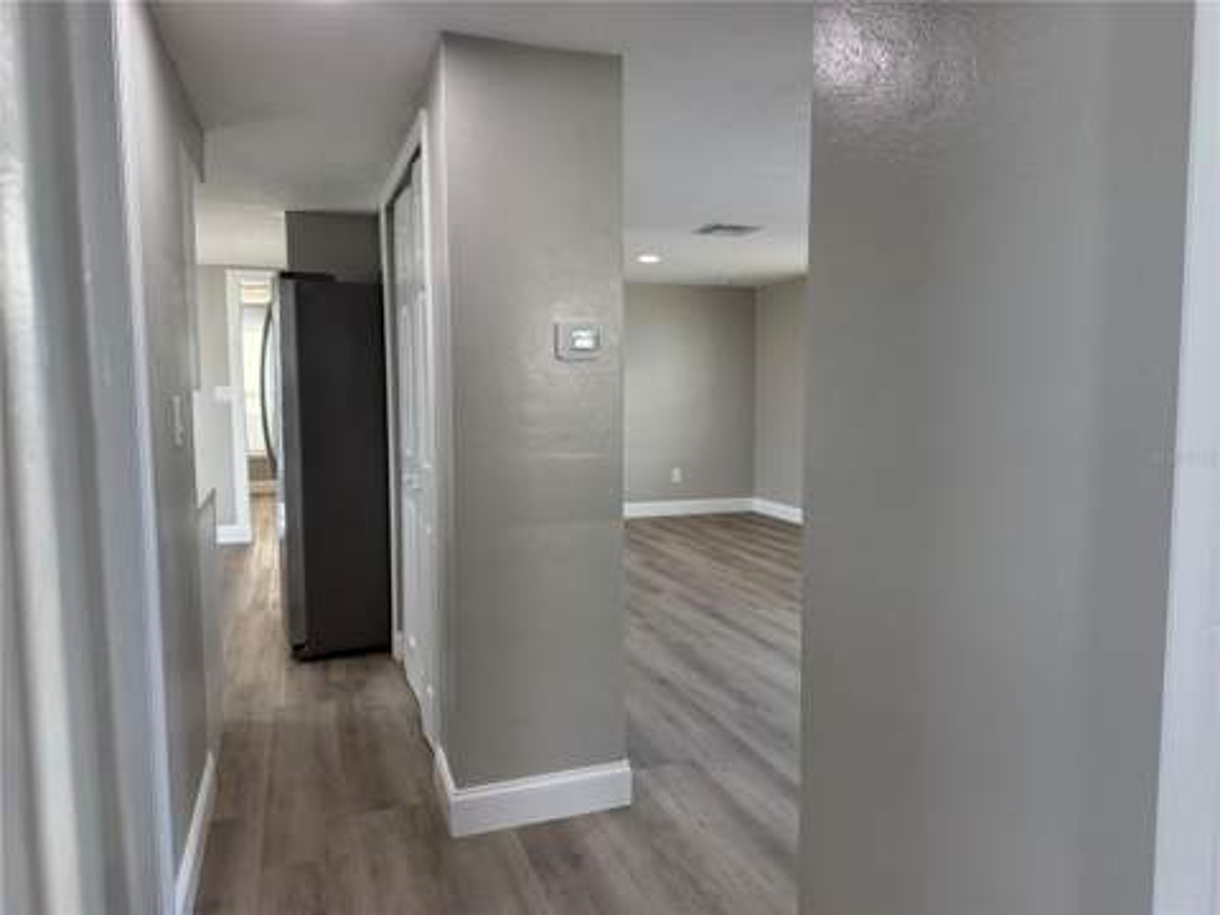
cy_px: 458
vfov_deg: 56.8
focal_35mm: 24
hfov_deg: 71.6
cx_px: 610
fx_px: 846
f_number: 1.78
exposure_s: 1/221
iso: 160
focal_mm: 6.76
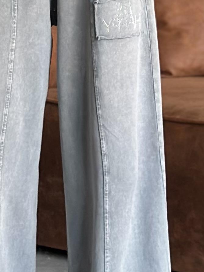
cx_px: 41
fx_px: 1705
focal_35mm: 217
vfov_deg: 8.9
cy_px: -151
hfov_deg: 6.8
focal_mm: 6.86
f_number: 1.78
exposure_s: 1/60
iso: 250
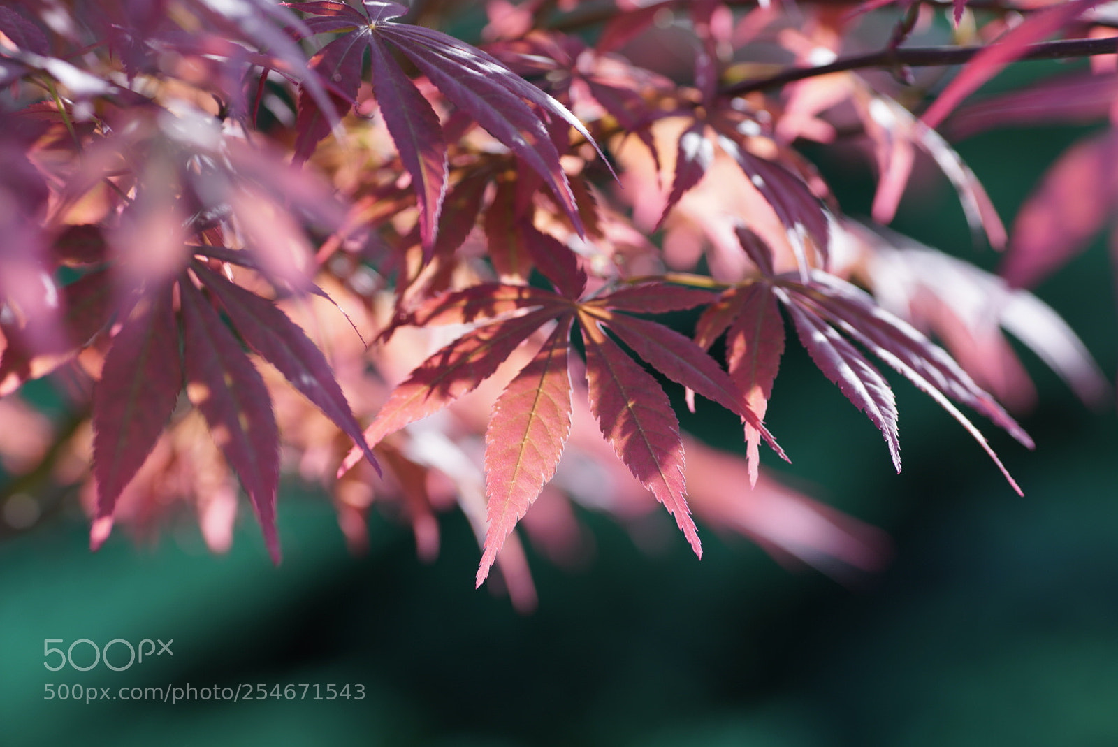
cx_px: 559
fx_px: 4195
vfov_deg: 10.2
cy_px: 374
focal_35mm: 135
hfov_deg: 15.2
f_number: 4
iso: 100
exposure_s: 1/40
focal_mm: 135
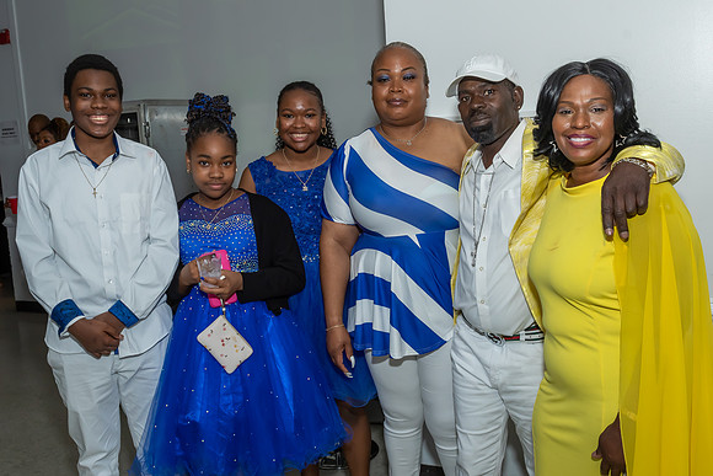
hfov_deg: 50.1
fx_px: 763
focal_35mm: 39
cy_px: 223
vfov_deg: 34.6
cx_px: 363
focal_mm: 22
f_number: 9
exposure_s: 1/250
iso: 640
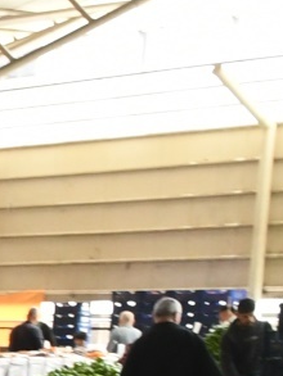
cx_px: -857
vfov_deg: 10.8
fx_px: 1884
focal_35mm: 173
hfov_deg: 6.7
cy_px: 651
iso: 1000
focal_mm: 16
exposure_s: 1/60
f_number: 7.1
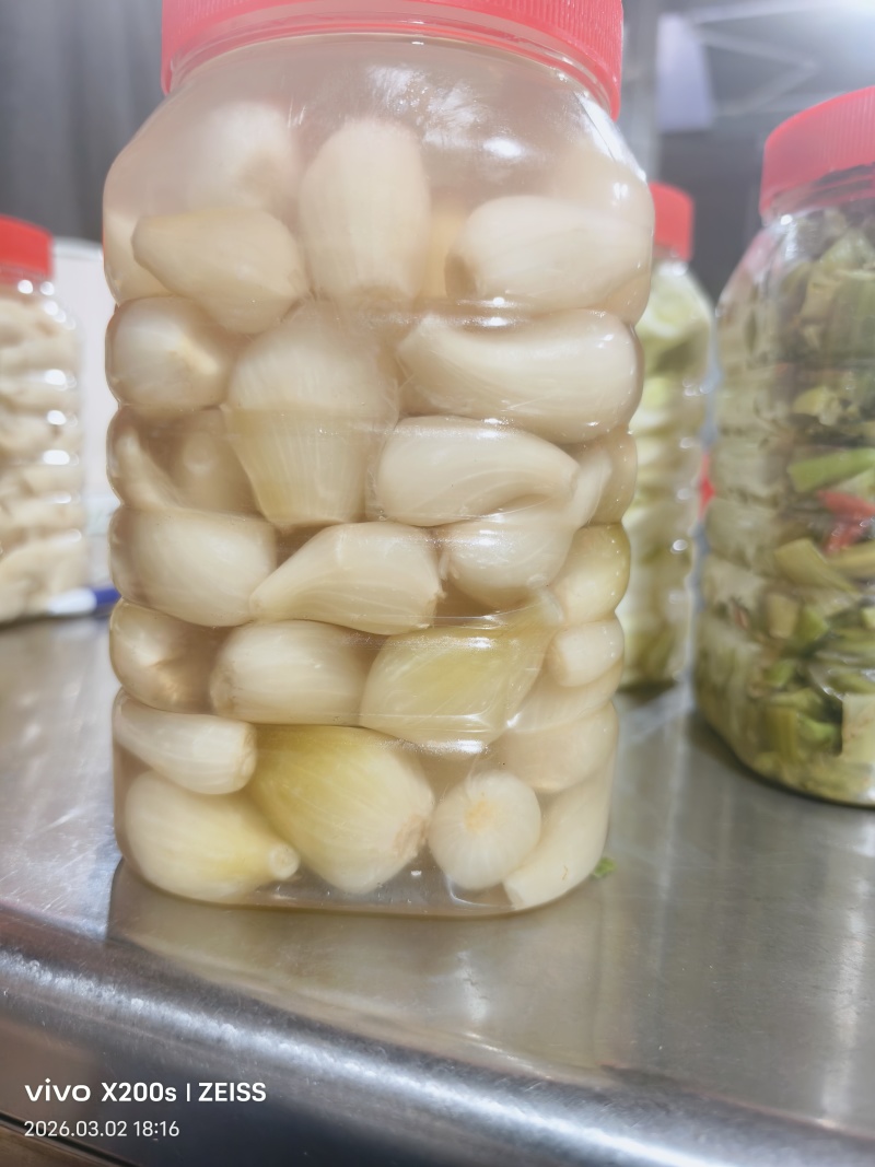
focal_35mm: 23
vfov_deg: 73.9
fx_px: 775
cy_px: 584
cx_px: 438
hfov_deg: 58.9
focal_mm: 5.6
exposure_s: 1/50
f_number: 1.57
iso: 670
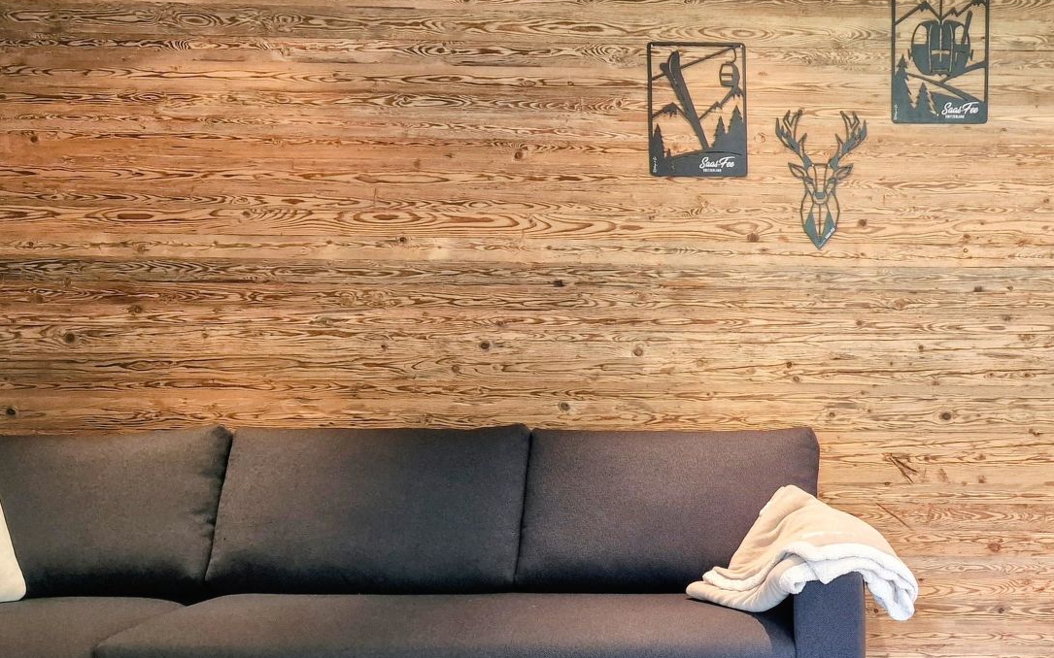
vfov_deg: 27.9
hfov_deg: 41.3
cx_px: 869
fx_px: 1321
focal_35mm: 46
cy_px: 421
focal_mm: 6.4
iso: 320
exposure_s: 1/100
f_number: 1.8
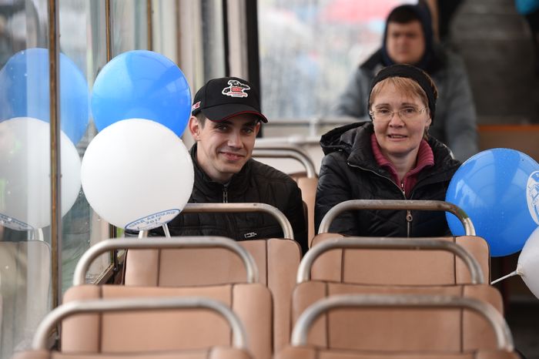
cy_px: 180
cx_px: 270
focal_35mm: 165
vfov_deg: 8.3
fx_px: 2469
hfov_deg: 12.5
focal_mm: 165
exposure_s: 1/1000
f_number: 4
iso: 800
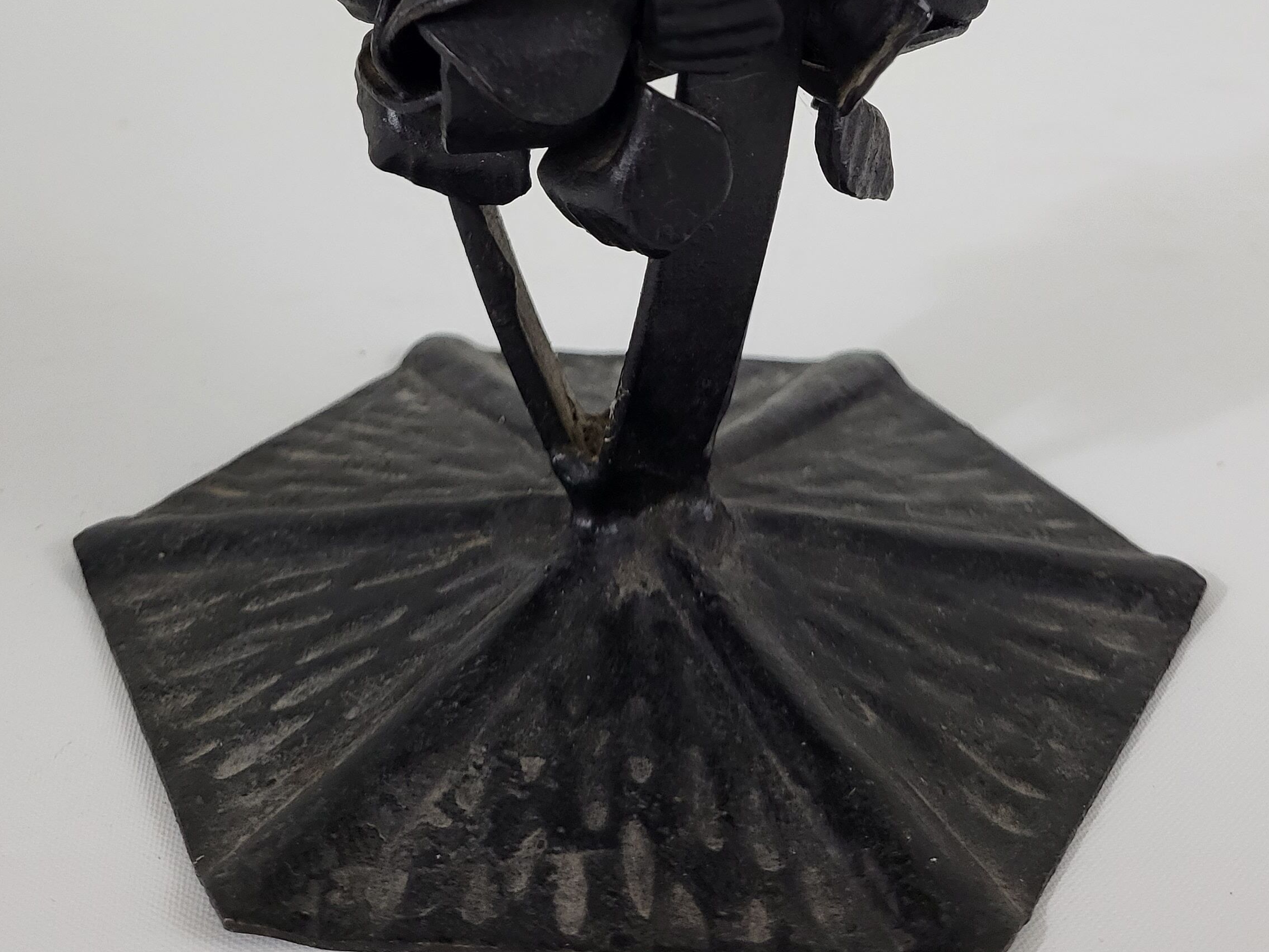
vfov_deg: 28.5
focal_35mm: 46
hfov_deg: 41.2
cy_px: -104
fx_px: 1686
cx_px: 634
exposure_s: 1/100
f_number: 1.8
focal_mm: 5.4
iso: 320
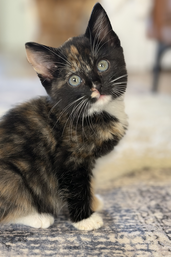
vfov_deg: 33.4
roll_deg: -1.0
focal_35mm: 60
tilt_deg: -11.0
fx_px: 427
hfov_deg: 22.6
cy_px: 123
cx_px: 66
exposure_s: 1/55
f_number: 1.6
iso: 160
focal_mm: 5.96
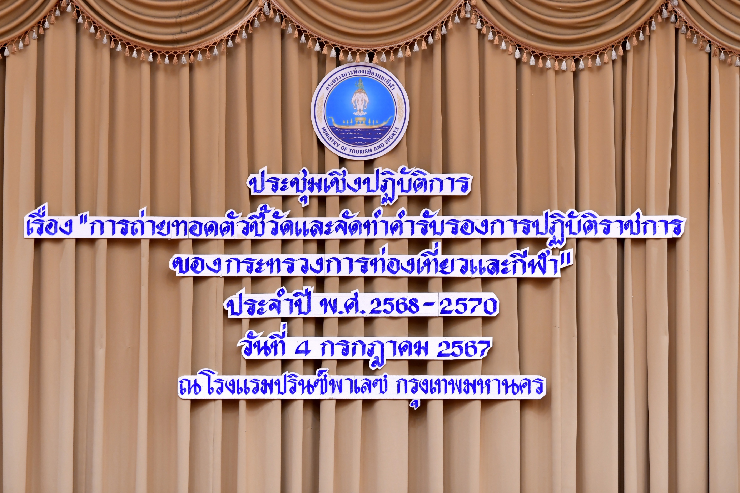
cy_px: 246
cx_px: 370
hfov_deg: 15.8
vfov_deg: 10.6
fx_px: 2672
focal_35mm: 130
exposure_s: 1/80
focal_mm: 130
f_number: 4
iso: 1600
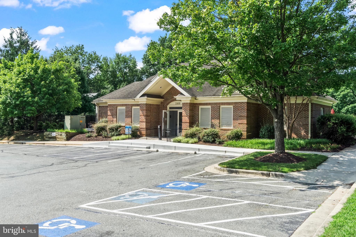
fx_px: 341
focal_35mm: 34
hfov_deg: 55.1
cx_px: 178
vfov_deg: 38.4
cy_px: 118
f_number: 10
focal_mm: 23
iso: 100
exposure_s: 1/100
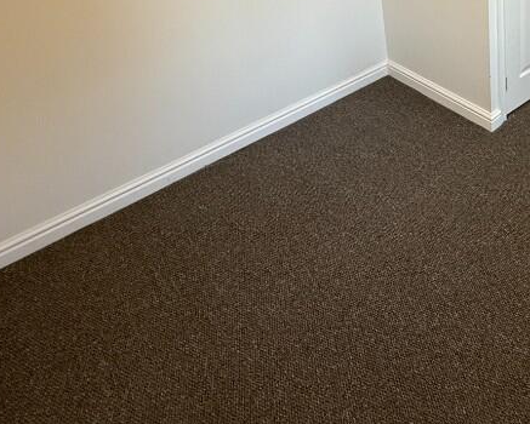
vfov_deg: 39.3
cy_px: -19
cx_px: 452
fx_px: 502
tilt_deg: -20.1
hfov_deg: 50.8
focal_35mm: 32
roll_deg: +3.5
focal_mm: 2.22
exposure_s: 1/99
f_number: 2.2
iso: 100
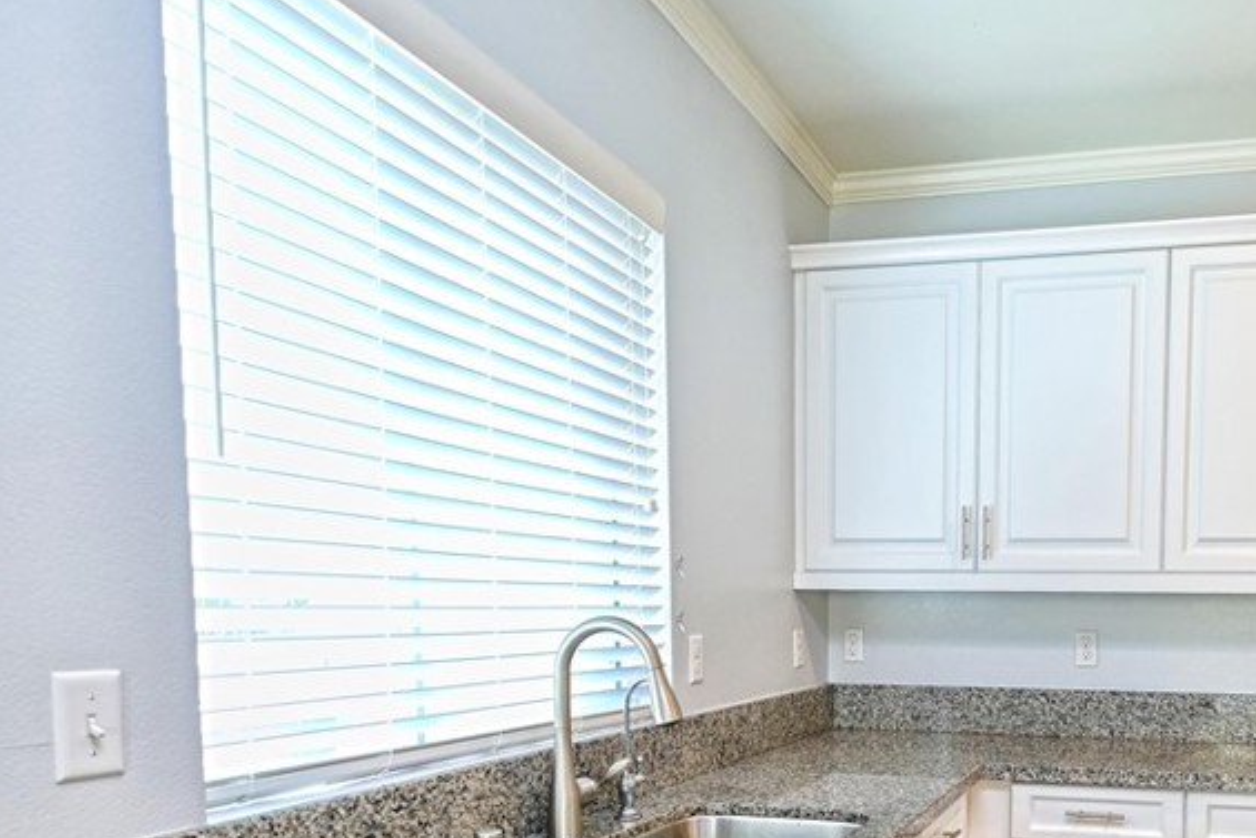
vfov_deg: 42.8
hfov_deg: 60.3
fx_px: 1012
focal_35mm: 29
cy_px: 681
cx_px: 938
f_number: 4
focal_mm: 10.5
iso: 320
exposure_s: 1/60
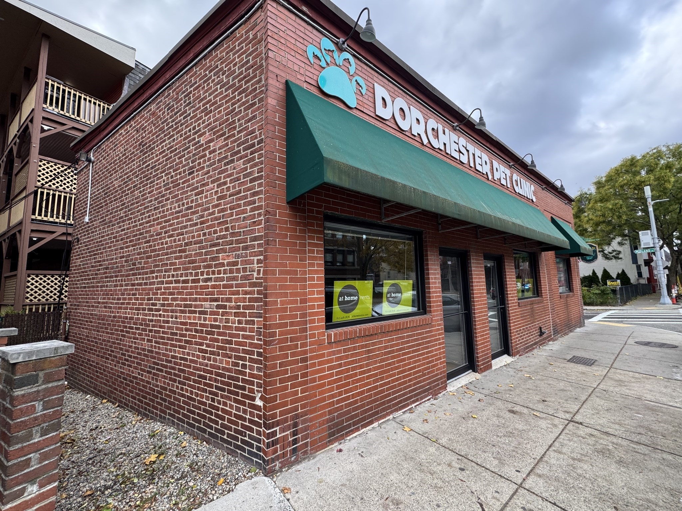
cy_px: 256
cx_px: 341
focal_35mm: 14
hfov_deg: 102.1
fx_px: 276
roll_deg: +1.9
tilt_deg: +7.8
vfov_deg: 85.7
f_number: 2.2
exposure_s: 1/99
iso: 80
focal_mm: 2.22
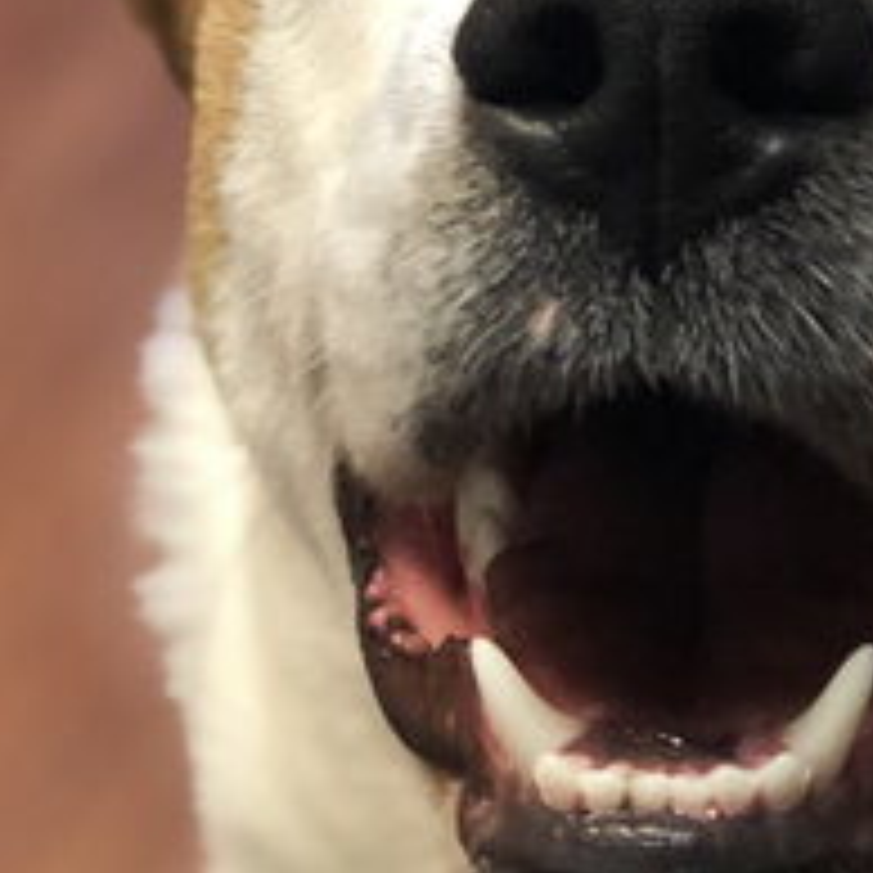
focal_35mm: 173
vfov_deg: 10.1
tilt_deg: -46.1
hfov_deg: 10.0
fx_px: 4936
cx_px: 828
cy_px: 218
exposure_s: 1/30
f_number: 2.8
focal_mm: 6.6
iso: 320
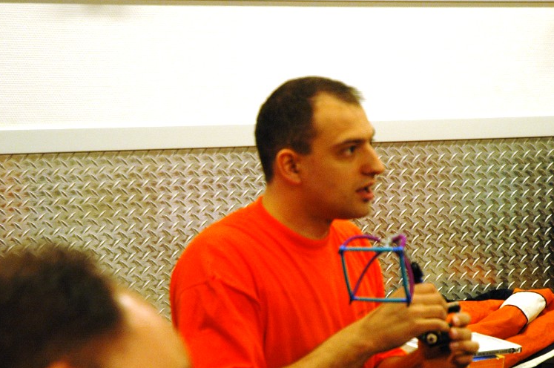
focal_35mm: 110
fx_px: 1691
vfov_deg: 12.4
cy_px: 203
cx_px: 336
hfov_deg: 18.6
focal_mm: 52
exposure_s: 1/40
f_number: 4.5
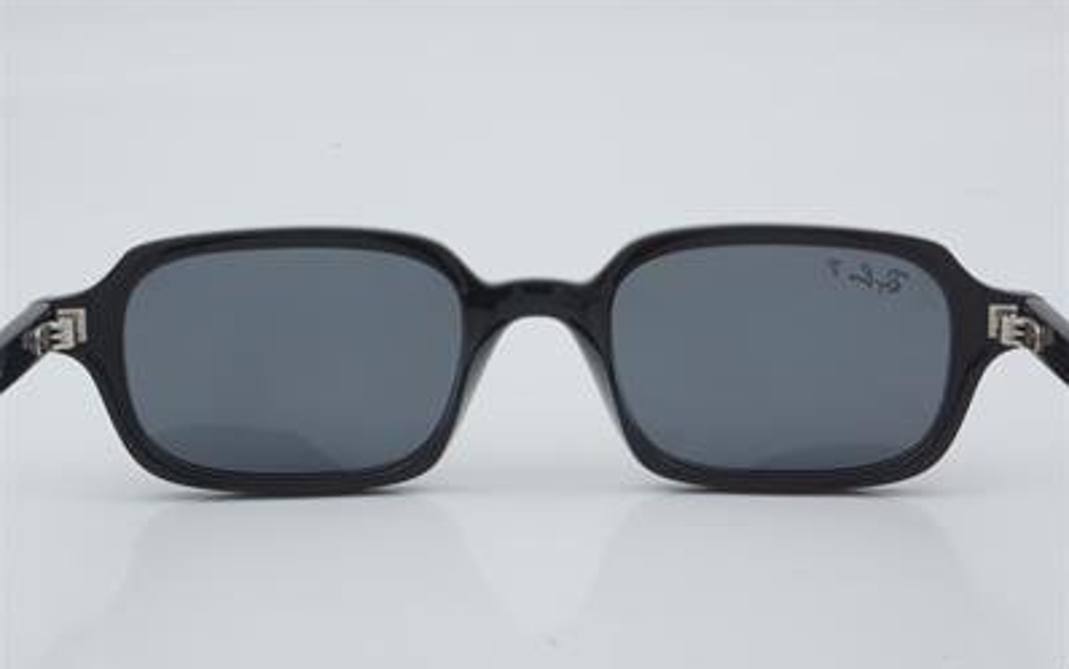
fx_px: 2463
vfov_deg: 15.5
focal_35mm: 85
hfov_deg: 24.5
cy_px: 347
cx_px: 534
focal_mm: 55
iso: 100
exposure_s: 1/4
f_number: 29
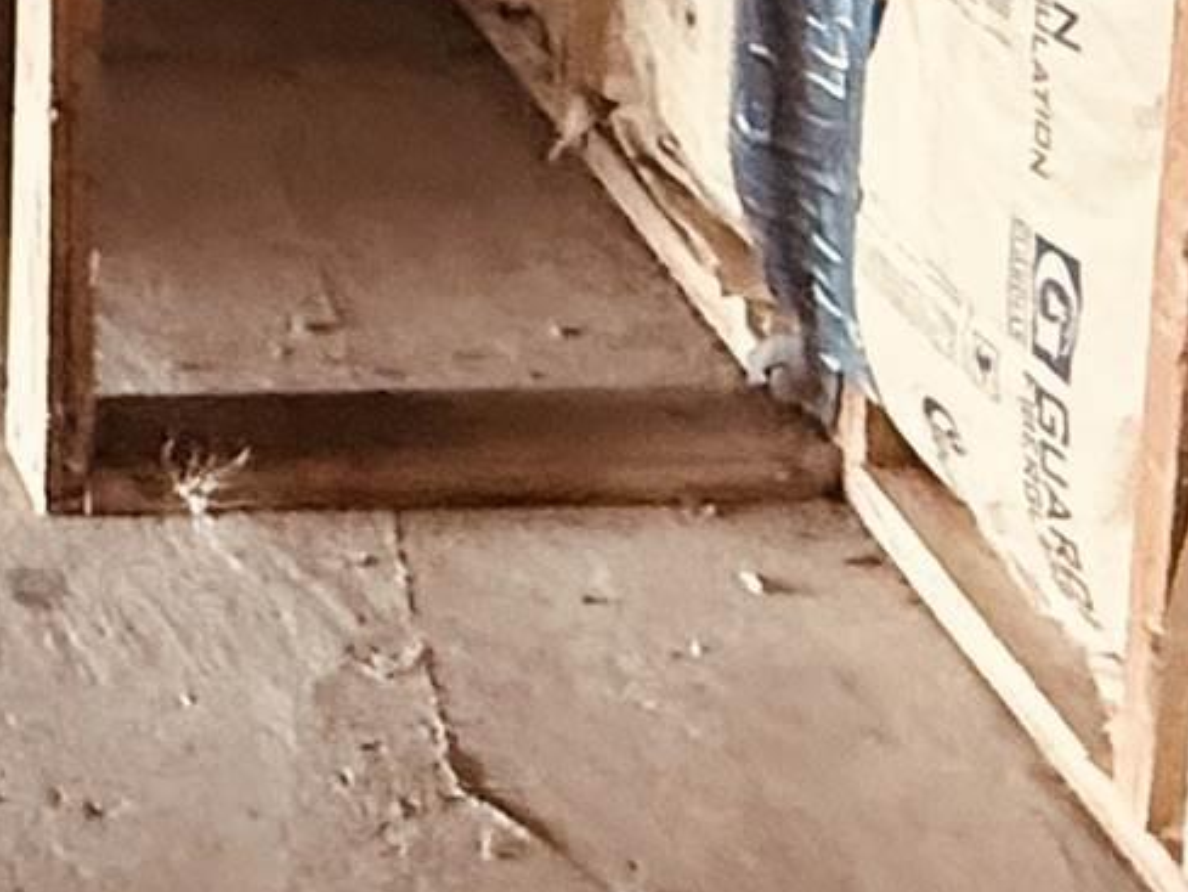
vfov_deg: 13.7
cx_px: -870
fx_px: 3021
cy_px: -1006
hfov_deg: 18.2
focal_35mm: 88
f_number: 2.2
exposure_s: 1/60
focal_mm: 2.22
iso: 800
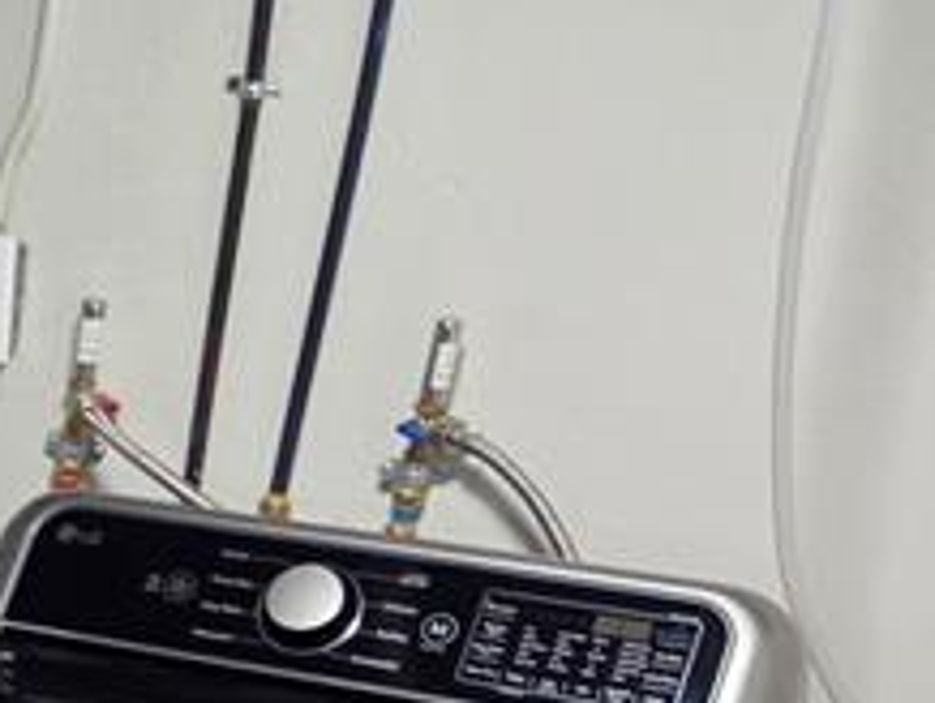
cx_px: -781
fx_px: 2920
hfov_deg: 15.5
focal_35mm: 108
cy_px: 853
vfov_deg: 13.3
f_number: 1.8
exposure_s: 1/120
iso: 500
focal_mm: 5.4
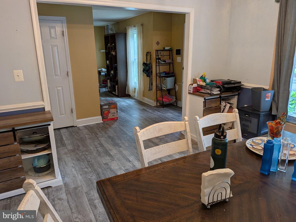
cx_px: 148
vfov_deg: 56.8
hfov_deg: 71.6
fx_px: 205
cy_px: 111
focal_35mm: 24
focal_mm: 4.53
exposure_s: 1/157
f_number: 1.7
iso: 28
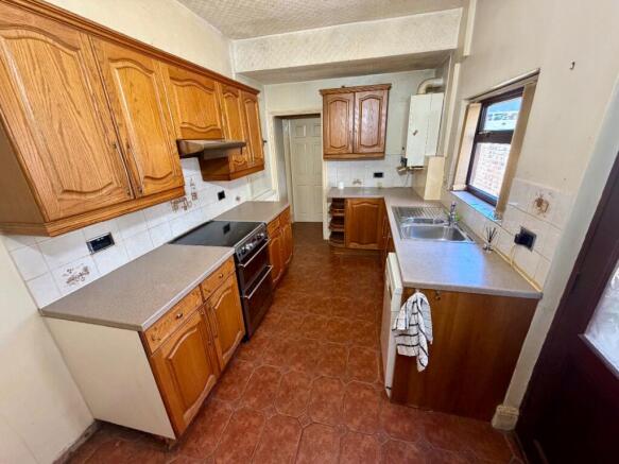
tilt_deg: -22.3
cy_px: 232
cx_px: 310
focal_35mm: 14
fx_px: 250
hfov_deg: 102.1
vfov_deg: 85.7
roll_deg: +3.1
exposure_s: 1/121
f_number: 2.2
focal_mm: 2.22
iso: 320
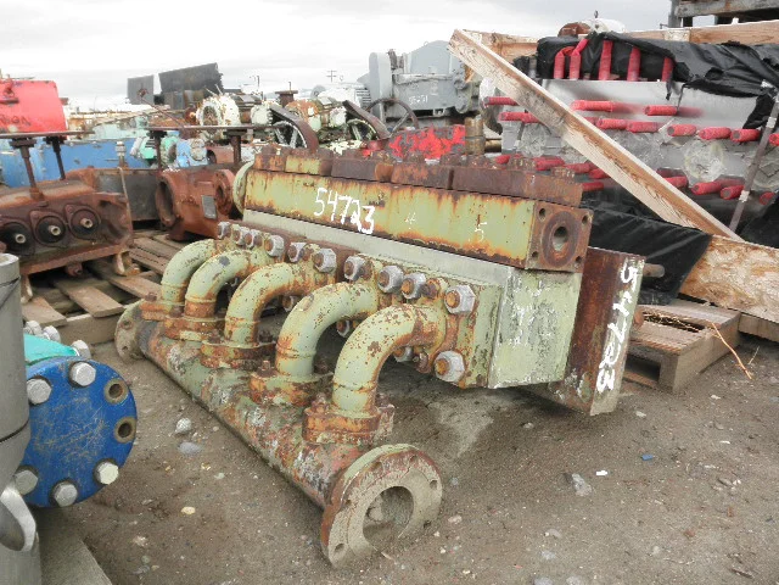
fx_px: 630
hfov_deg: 63.4
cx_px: 390
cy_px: 292
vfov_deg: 49.7
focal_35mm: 28
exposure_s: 1/160
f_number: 3
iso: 64
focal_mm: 5
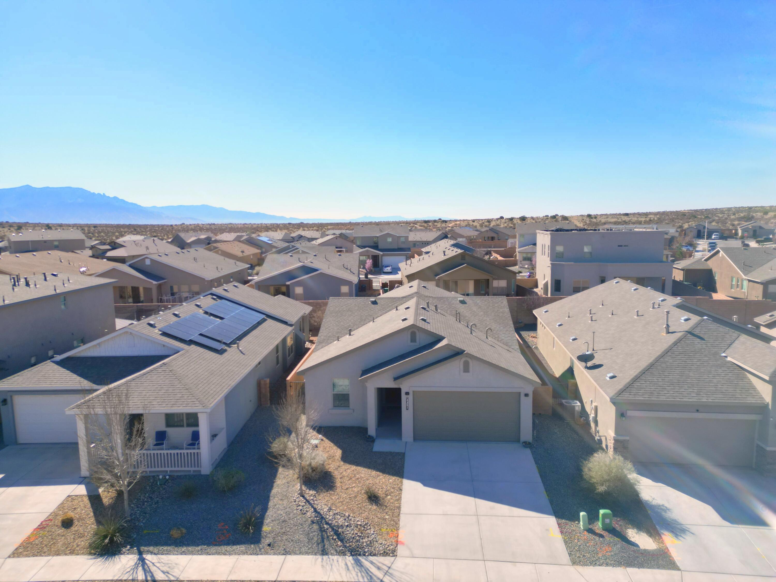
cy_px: 291
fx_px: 538
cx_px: 388
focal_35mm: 24
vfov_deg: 56.8
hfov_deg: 71.6
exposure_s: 1/4000
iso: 130
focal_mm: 6.72
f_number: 1.7
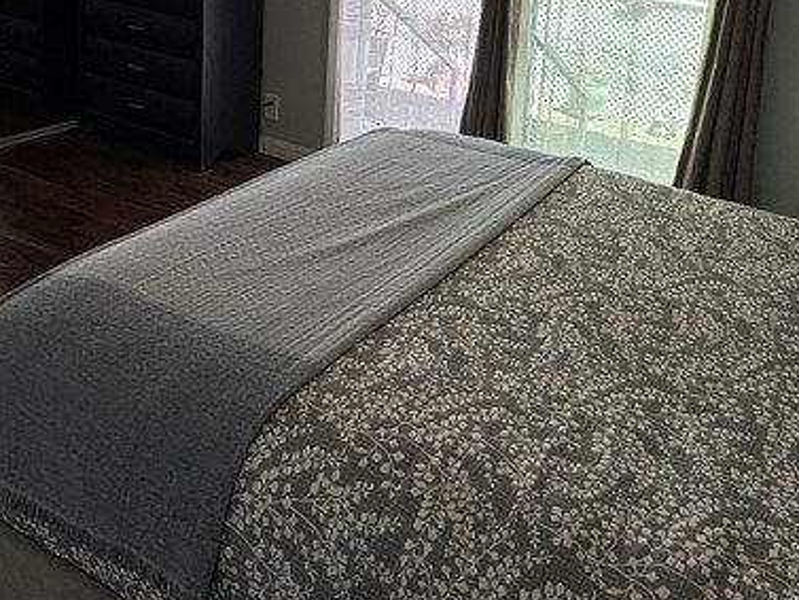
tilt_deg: -14.7
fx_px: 877
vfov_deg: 35.8
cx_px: 437
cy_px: 78
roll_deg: -5.2
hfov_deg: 48.9
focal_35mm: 38
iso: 64
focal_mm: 2.22
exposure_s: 1/120
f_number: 2.2
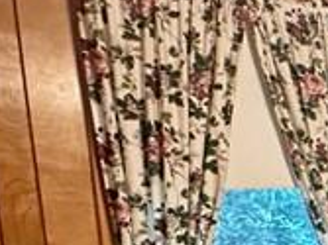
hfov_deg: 16.1
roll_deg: -0.1
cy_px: 319
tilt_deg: -8.0
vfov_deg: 16.2
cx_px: 701
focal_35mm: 86
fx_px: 814
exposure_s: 1/60
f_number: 2.2
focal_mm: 2.22
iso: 500
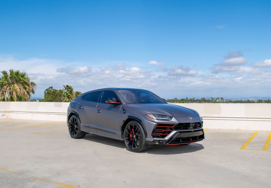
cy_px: 94
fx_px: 282
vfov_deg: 36.9
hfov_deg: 51.2
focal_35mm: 37
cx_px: 130
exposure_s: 1/2000
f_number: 8
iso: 400
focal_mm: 24
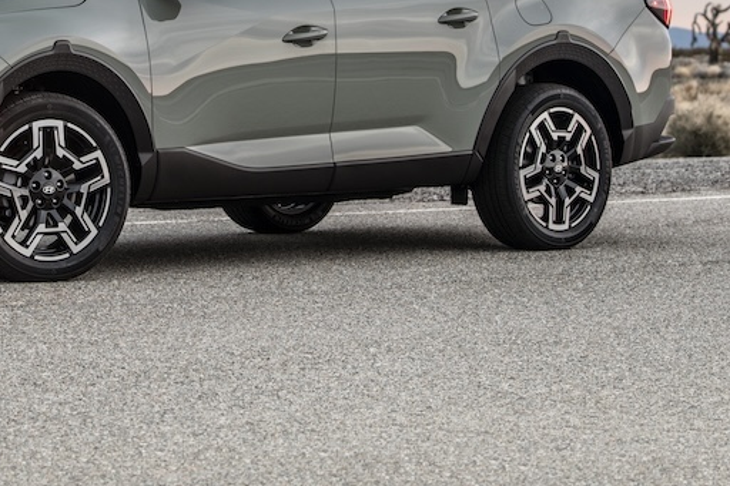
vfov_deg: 7.8
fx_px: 3547
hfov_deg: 11.7
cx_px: 160
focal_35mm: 175
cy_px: -113
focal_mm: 70
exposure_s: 1/1.25
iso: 64
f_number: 5
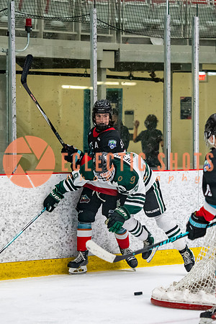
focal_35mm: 203
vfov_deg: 10.1
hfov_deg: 6.8
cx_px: 134
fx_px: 1828
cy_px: 184
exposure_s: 1/640
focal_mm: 110
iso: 2000
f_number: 3.2
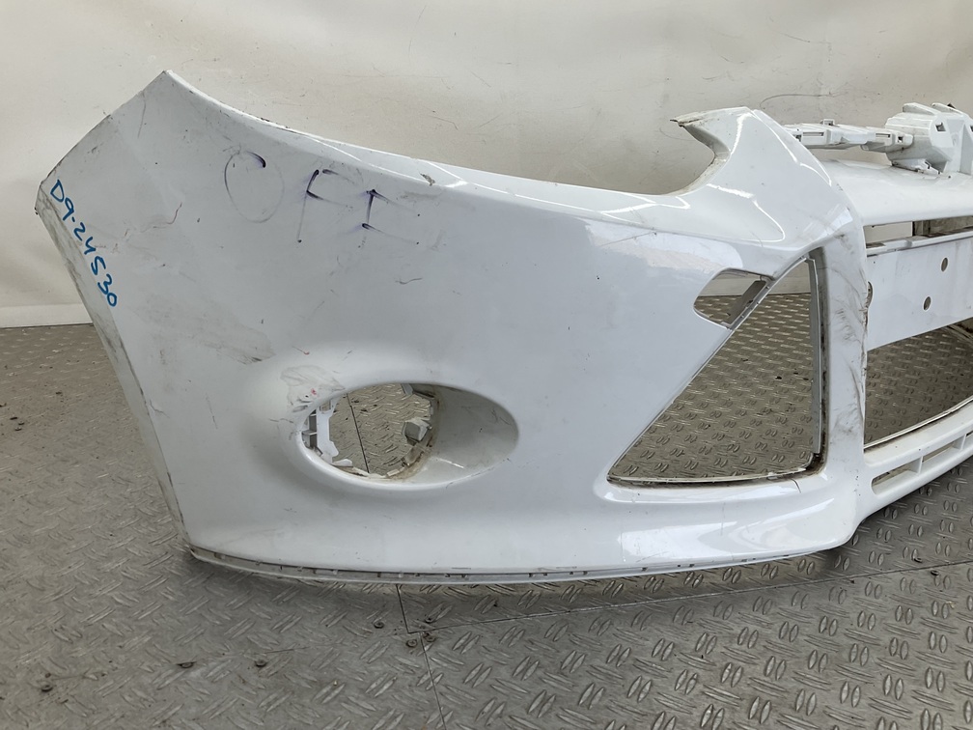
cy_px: 365
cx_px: 486
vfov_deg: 48.2
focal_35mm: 29
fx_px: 815
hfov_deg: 61.7
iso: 16
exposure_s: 1/140
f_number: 1.8
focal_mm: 3
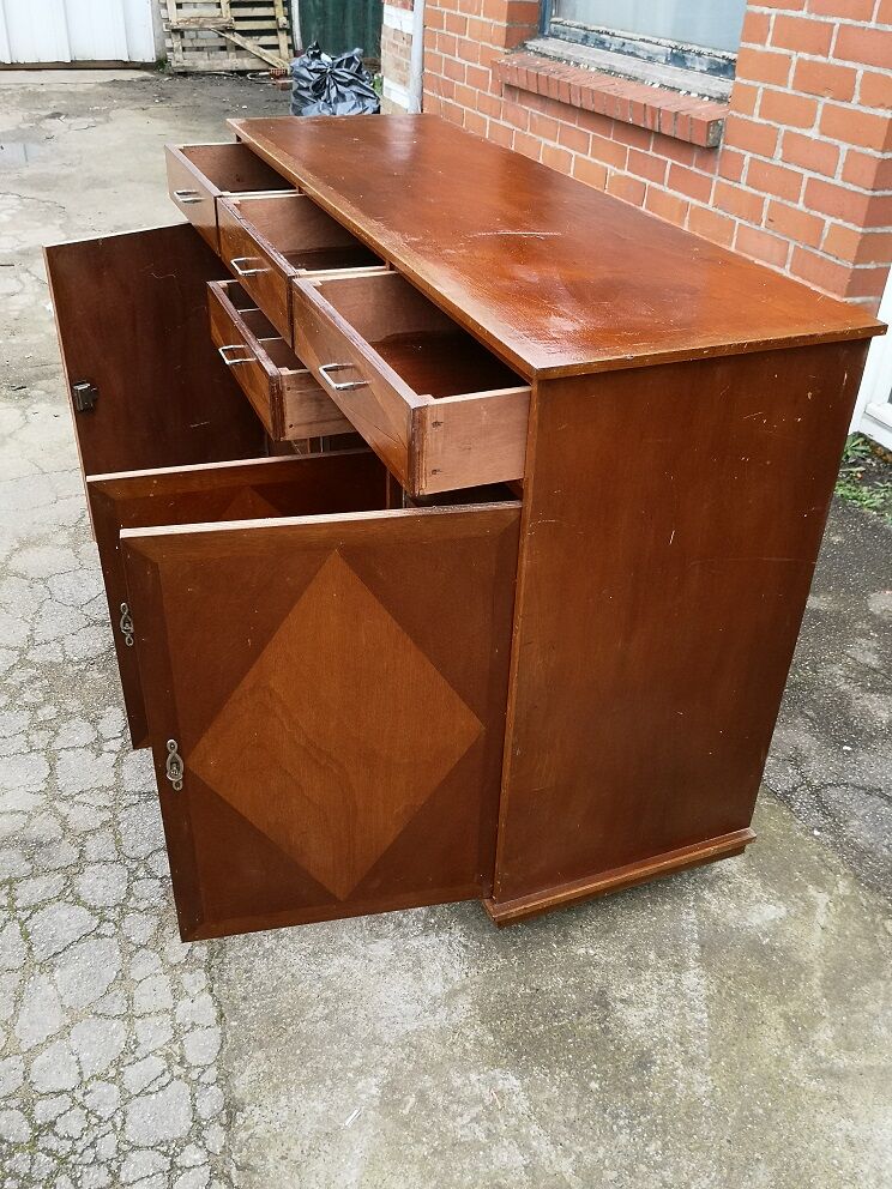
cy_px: 594
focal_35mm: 30
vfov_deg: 60.0
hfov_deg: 46.8
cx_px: 446
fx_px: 1031
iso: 80
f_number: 1.8
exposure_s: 1/100
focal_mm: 3.95
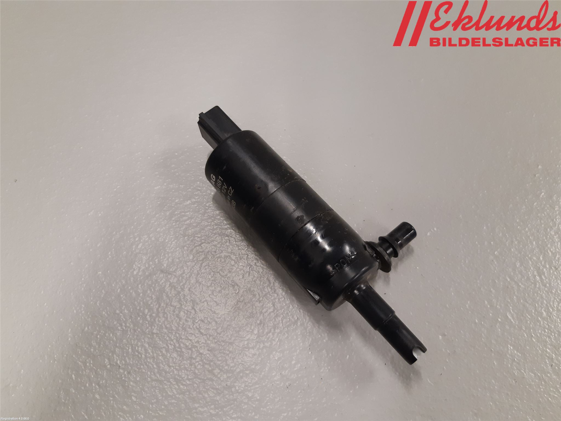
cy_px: 210
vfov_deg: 53.1
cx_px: 280
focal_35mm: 26
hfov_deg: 67.3
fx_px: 421
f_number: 1.7
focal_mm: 3.93
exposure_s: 1/50
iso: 160
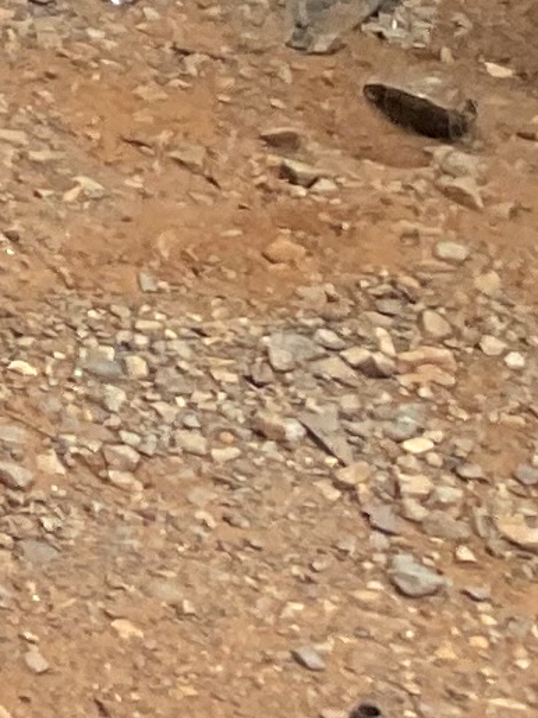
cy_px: -899
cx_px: -2198
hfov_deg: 5.1
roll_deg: +2.9
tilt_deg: -15.1
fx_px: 4706
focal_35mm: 227
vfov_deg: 8.1
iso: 16
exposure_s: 1/728
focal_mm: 3
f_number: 1.8
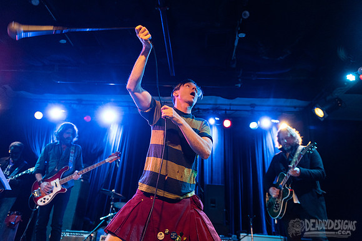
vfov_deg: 53.2
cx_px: 181
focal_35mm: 24
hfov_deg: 73.7
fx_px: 241
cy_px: 120
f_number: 3.2
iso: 2000
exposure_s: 1/160
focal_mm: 24
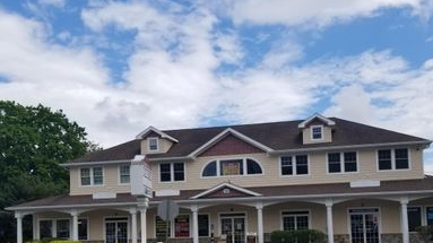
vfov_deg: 30.8
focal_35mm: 37
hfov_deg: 53.8
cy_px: 210
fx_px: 425
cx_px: 246
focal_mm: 4.25
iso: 50
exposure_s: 1/2560
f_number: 1.7
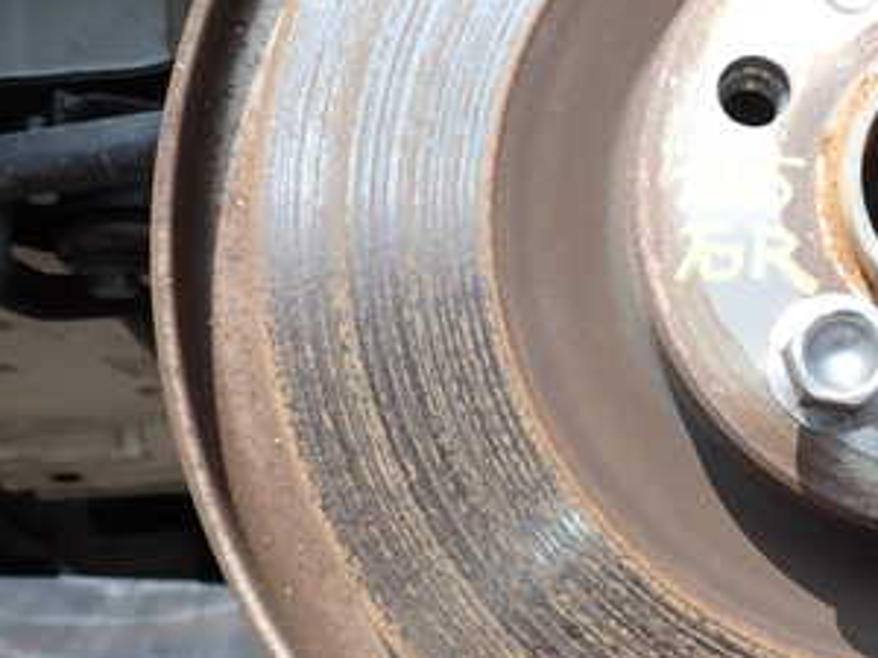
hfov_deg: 30.5
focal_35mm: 60
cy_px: 371
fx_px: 1522
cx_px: 825
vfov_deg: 24.4
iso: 100
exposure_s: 1/100
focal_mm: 5.4
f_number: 6.3
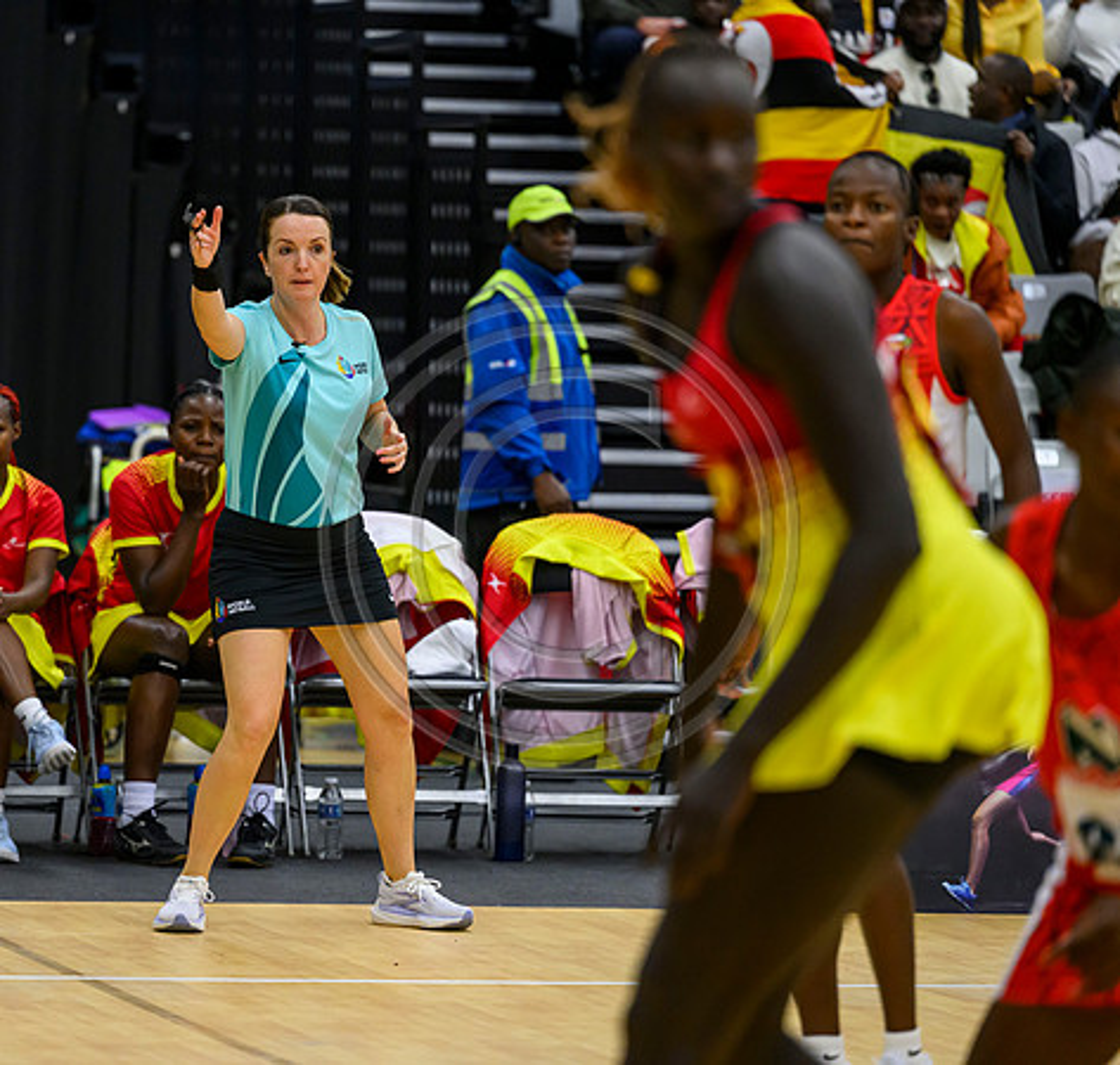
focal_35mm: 252
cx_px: 318
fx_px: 8989
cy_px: 535
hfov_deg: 7.1
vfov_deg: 6.8
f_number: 3.2
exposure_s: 1/1000
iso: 4000
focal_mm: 200
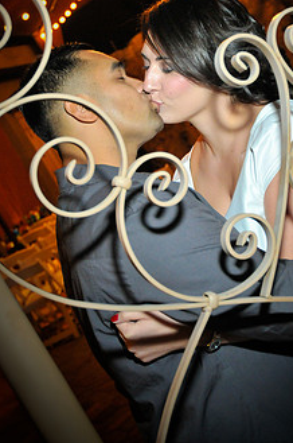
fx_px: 781
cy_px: 143
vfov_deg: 31.3
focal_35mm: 64
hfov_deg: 21.2
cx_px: 175
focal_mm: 31
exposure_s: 1/50
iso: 1600
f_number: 4
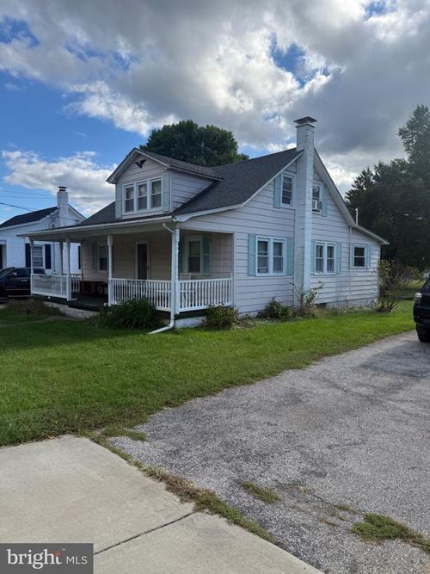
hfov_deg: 56.8
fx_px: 398
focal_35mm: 24
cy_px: 287
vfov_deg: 71.6
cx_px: 215
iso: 100
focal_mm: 6.76
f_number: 1.78
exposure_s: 1/4673
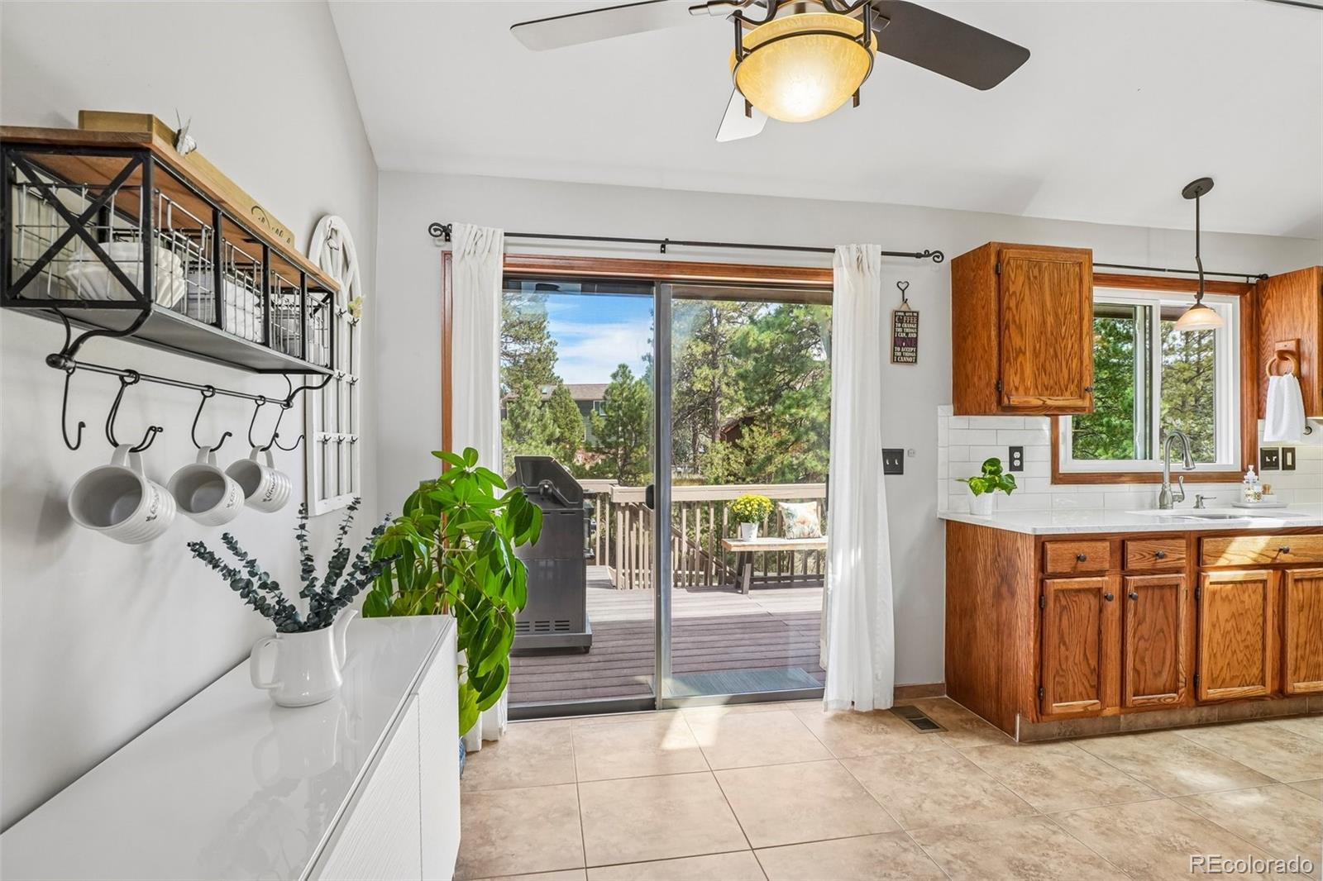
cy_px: 440
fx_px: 661
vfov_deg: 67.4
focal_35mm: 18
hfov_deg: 90.0
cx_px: 662
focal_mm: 12
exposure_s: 1/30
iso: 100
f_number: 8
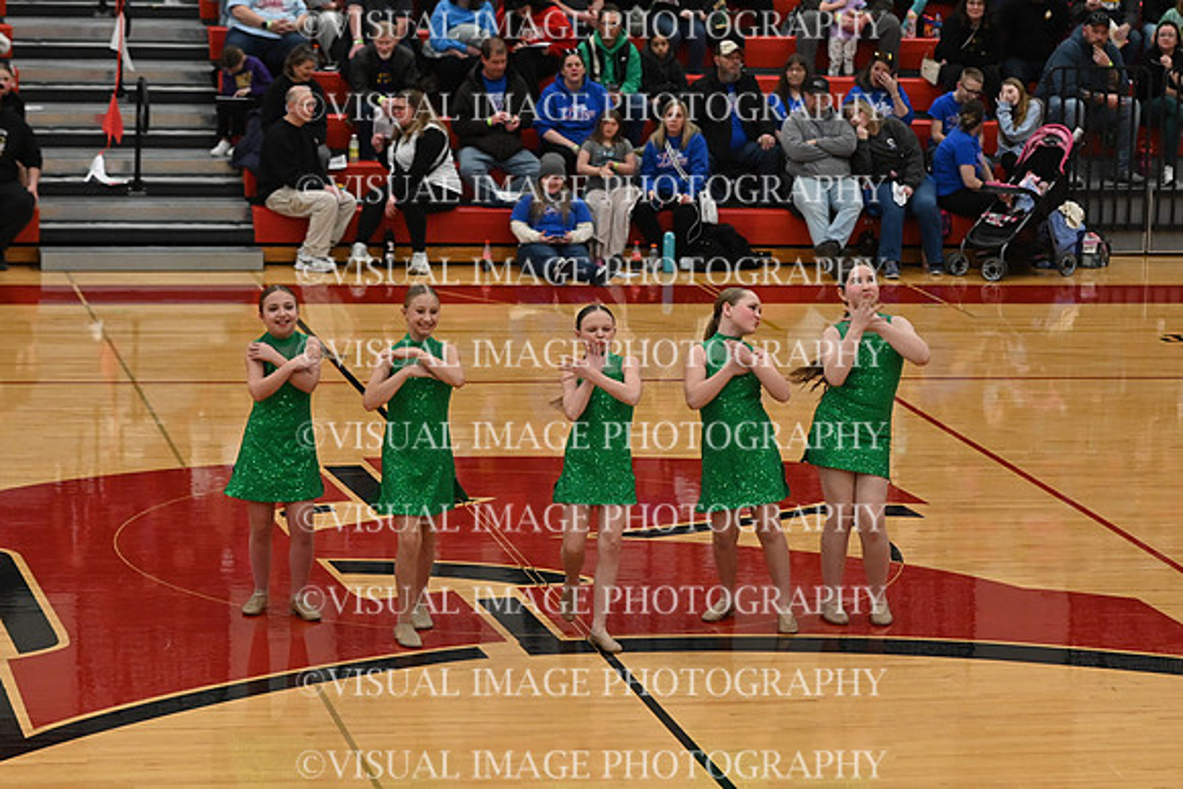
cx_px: 592
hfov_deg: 17.5
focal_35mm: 117
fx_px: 3845
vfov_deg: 11.7
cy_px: 394
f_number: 4
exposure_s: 1/400
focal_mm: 78
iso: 3200
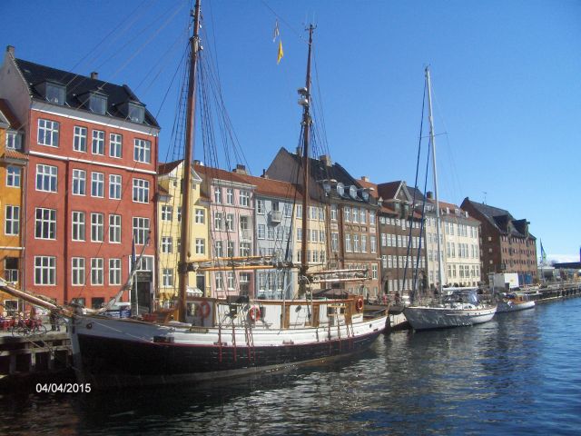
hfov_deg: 52.6
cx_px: 290
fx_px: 587
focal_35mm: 35
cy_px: 218
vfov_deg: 40.7
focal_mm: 5.8
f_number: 4.3
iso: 100
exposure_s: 1/1538
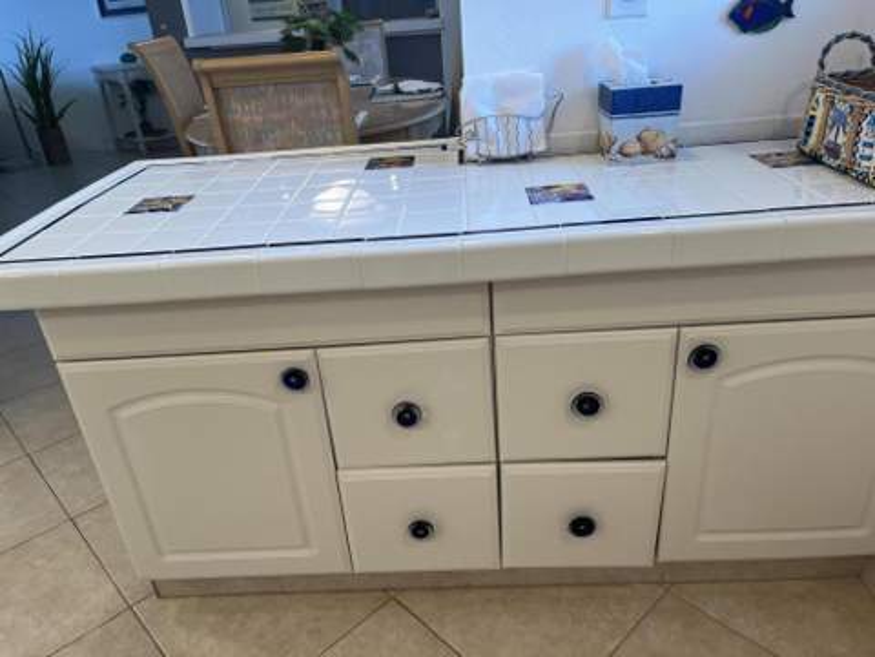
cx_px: 438
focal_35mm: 26
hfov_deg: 67.3
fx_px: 657
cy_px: 328
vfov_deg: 53.1
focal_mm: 5.1
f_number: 1.6
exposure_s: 1/120
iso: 80
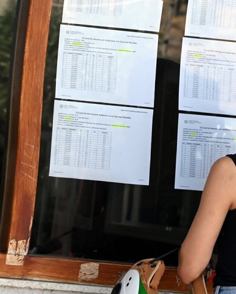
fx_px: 1937
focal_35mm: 222
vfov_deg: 8.7
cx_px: 131
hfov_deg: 7.0
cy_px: 147
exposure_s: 1/1250
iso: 2500
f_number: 9
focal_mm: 105
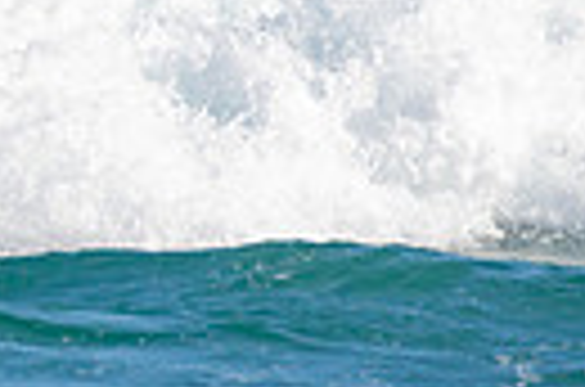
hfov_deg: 0.7
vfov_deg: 0.5
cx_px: -957
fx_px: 45859
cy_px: -77
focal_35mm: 2829
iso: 125
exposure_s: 1/2000
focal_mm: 500
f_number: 5.6
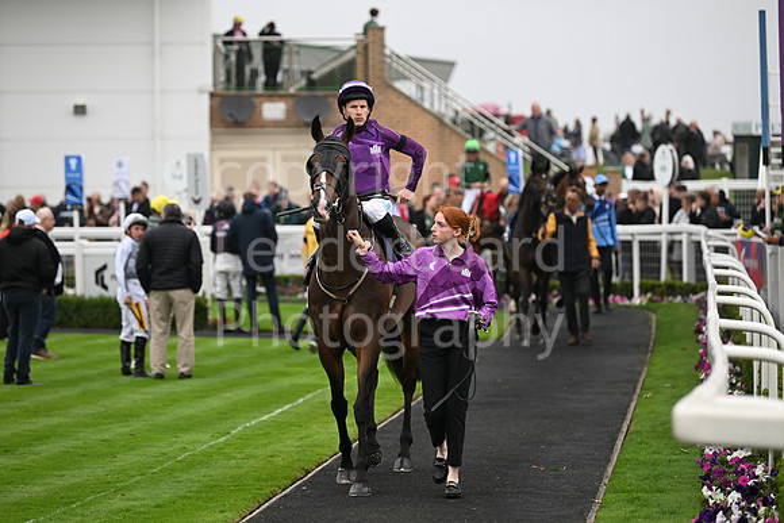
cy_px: 262
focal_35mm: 135
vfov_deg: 10.2
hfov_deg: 15.2
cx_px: 392
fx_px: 2941
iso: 1250
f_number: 2.8
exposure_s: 1/2000
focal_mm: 135
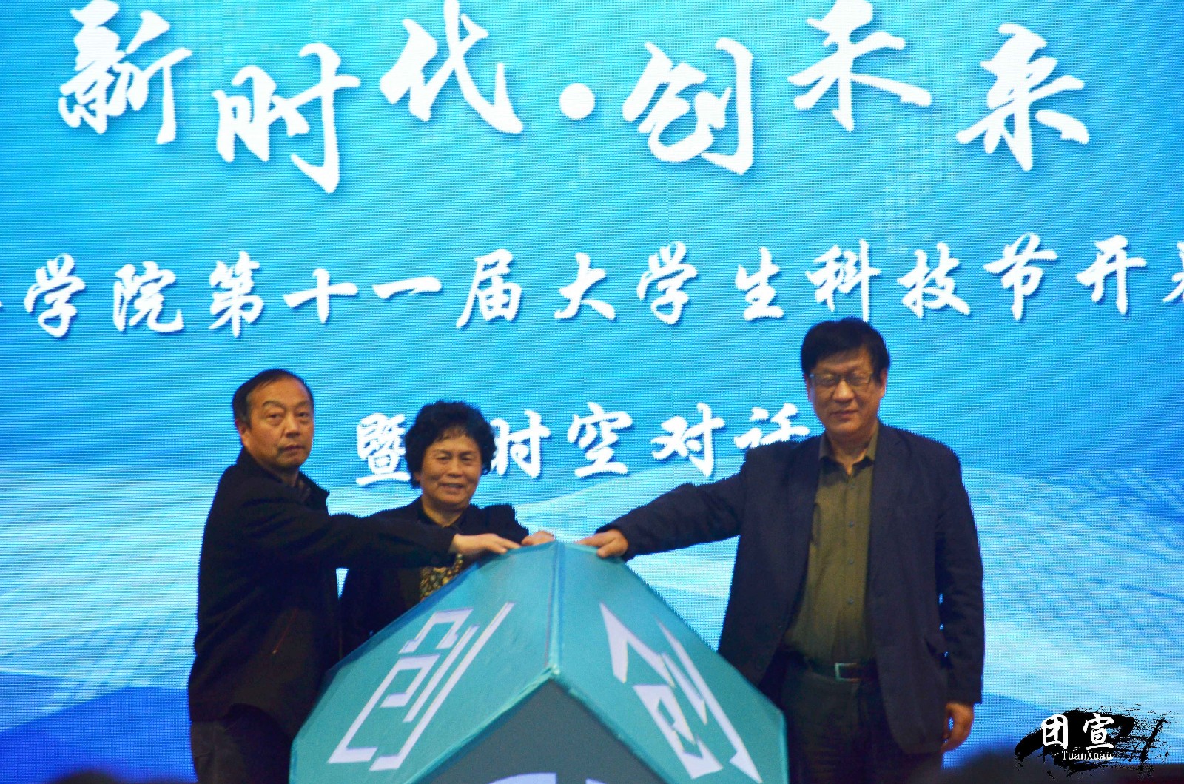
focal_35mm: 158
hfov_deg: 13.1
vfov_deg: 8.7
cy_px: 392
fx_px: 5168
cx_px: 592
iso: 800
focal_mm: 105
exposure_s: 1/50
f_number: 6.3
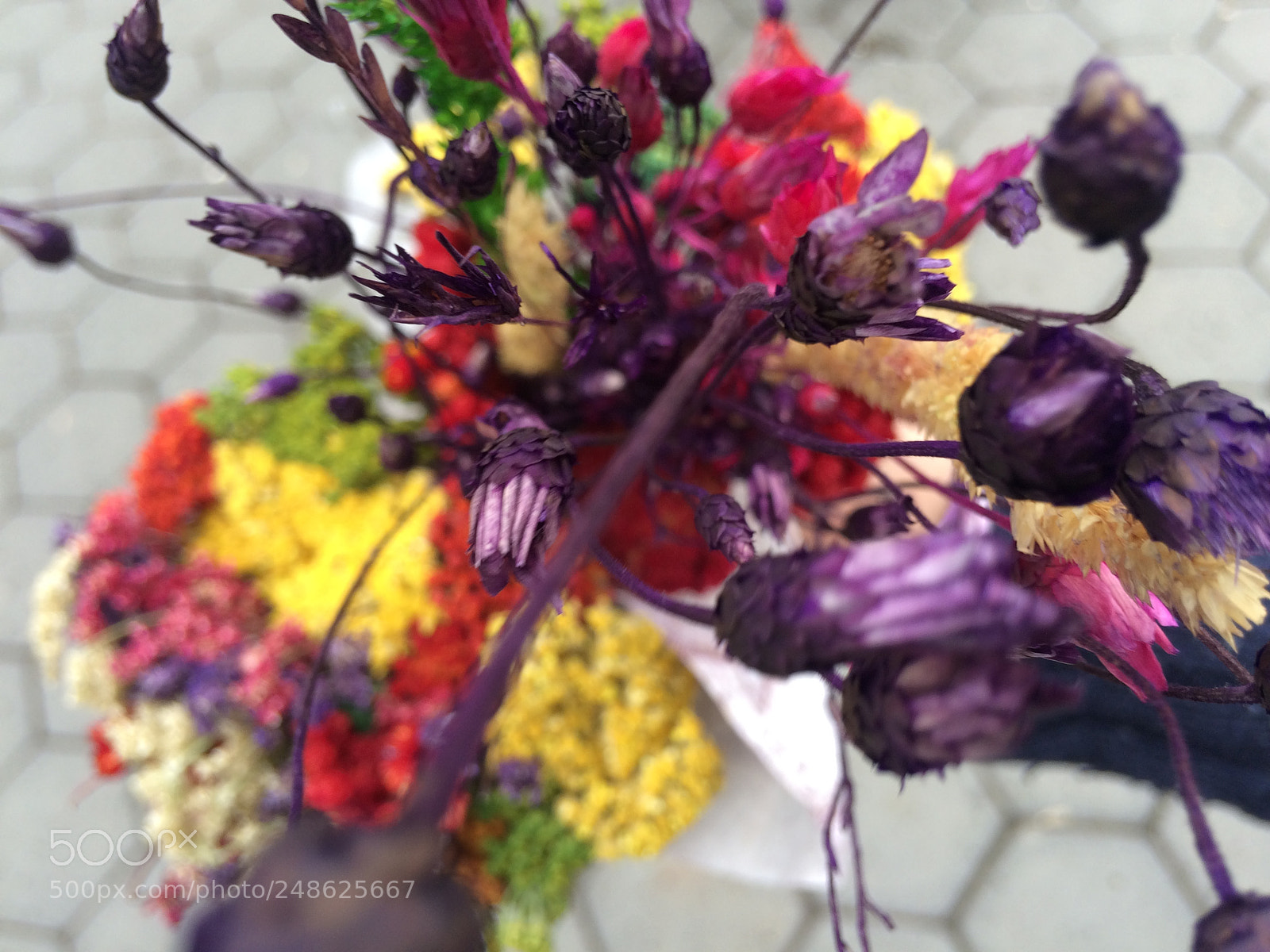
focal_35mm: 29
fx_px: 1064
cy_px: 476
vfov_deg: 48.2
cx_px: 635
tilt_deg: -56.4
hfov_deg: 61.7
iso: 32
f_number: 2.2
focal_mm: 4.15
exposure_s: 1/100
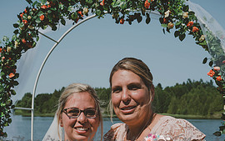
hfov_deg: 36.3
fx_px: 344
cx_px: 111
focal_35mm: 56
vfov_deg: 21.4
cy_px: 174
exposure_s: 1/400
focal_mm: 33
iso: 100
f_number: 7.1
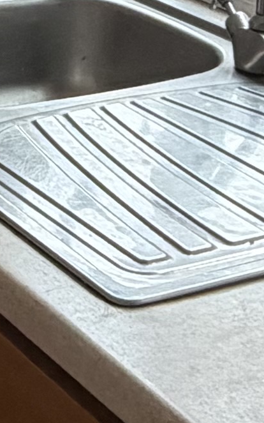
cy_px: 18
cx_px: -86
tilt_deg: -15.4
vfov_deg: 16.0
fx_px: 1473
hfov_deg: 10.0
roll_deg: -0.6
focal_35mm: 128
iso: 200
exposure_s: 1/121
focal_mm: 2.22
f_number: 2.2
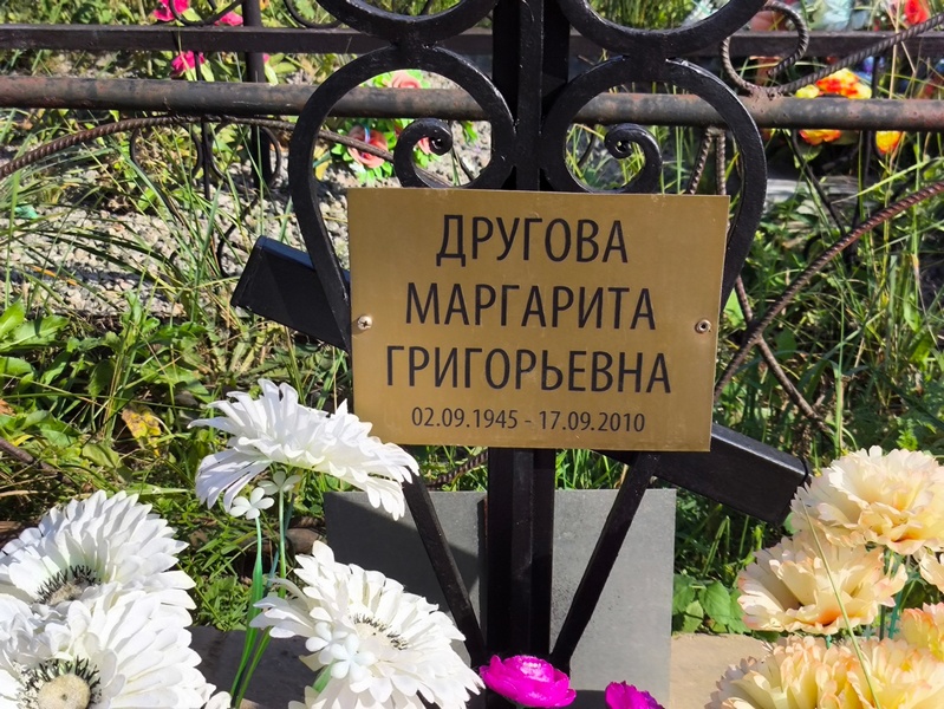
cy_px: 354
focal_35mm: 50
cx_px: 472
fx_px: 1364
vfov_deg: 29.1
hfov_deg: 38.2
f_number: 1.7
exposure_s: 1/1622
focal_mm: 4.71
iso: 50
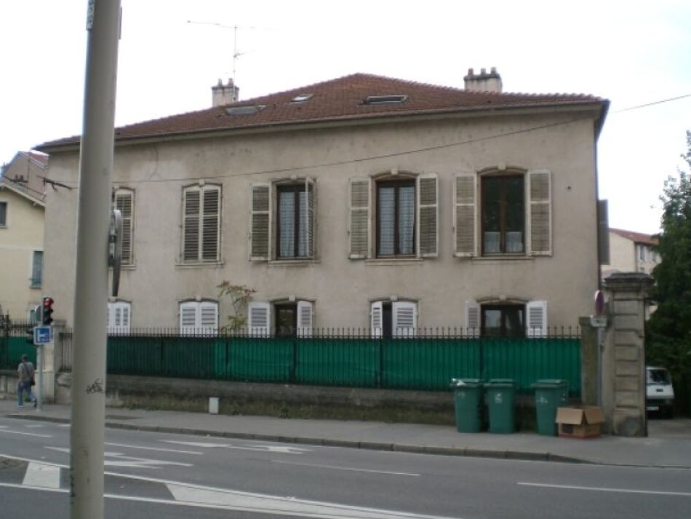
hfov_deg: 46.8
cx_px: 359
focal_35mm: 40
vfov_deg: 36.0
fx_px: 799
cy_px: 269
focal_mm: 6.3
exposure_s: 1/200
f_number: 3.1
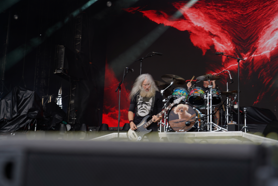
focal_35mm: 54
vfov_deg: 25.1
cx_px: 139
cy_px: 93
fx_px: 417
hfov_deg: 36.9
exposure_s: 1/160
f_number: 5.6
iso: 100
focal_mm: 54
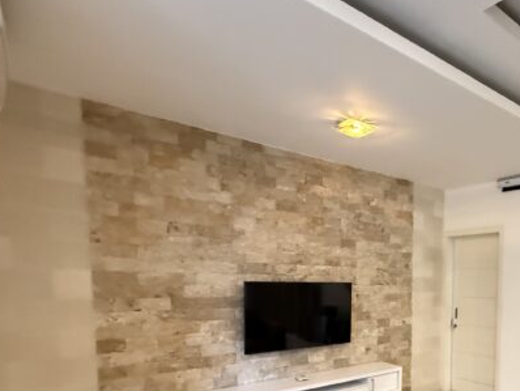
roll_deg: -0.7
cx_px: 422
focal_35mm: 27
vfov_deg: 48.3
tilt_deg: -4.4
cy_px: 318
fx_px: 406
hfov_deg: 59.7
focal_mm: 2.22
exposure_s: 1/50
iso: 1250
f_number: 2.2
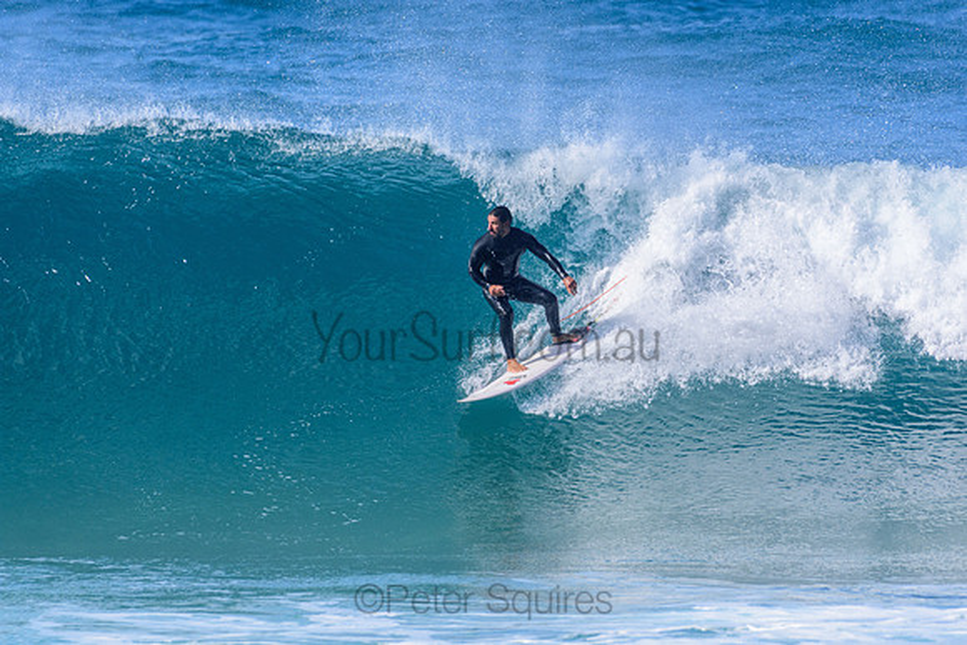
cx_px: 484
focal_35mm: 750
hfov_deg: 2.7
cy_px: 322
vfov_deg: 1.8
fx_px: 20150
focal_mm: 500
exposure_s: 1/2000
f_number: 5.6
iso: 400
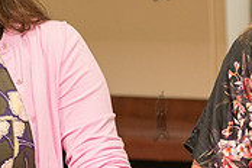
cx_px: -26
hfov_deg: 7.7
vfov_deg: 5.2
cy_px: 46
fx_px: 1862
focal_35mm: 266
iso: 2500
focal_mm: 80
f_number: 4
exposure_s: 1/200
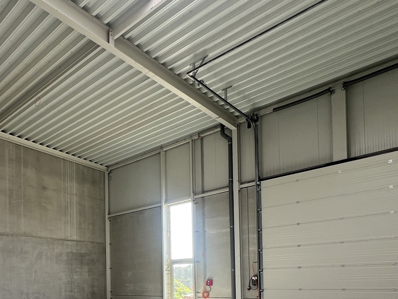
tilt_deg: +0.3
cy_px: 280
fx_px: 322
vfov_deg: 44.4
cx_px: 87
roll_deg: +0.9
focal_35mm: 28
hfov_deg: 59.1
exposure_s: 1/99
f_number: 1.8
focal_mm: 1.57
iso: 40
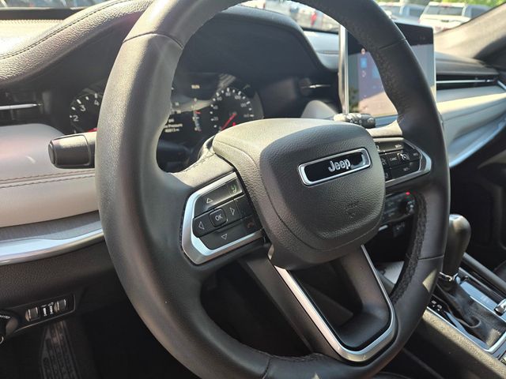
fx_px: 336
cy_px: 190
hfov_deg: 73.9
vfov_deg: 58.9
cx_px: 253
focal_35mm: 23
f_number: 1.8
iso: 40
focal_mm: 5.4
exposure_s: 1/180
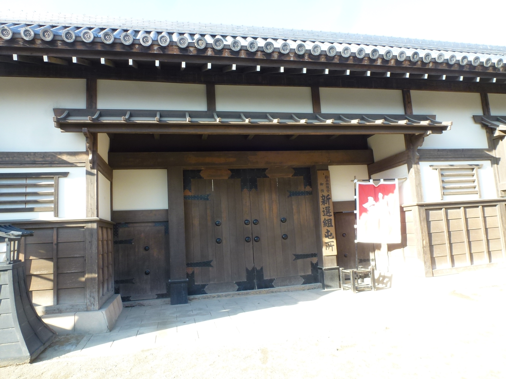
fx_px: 351
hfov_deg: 71.6
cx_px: 253
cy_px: 190
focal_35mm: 24
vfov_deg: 56.8
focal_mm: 4.3
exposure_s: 1/60
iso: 100
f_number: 4
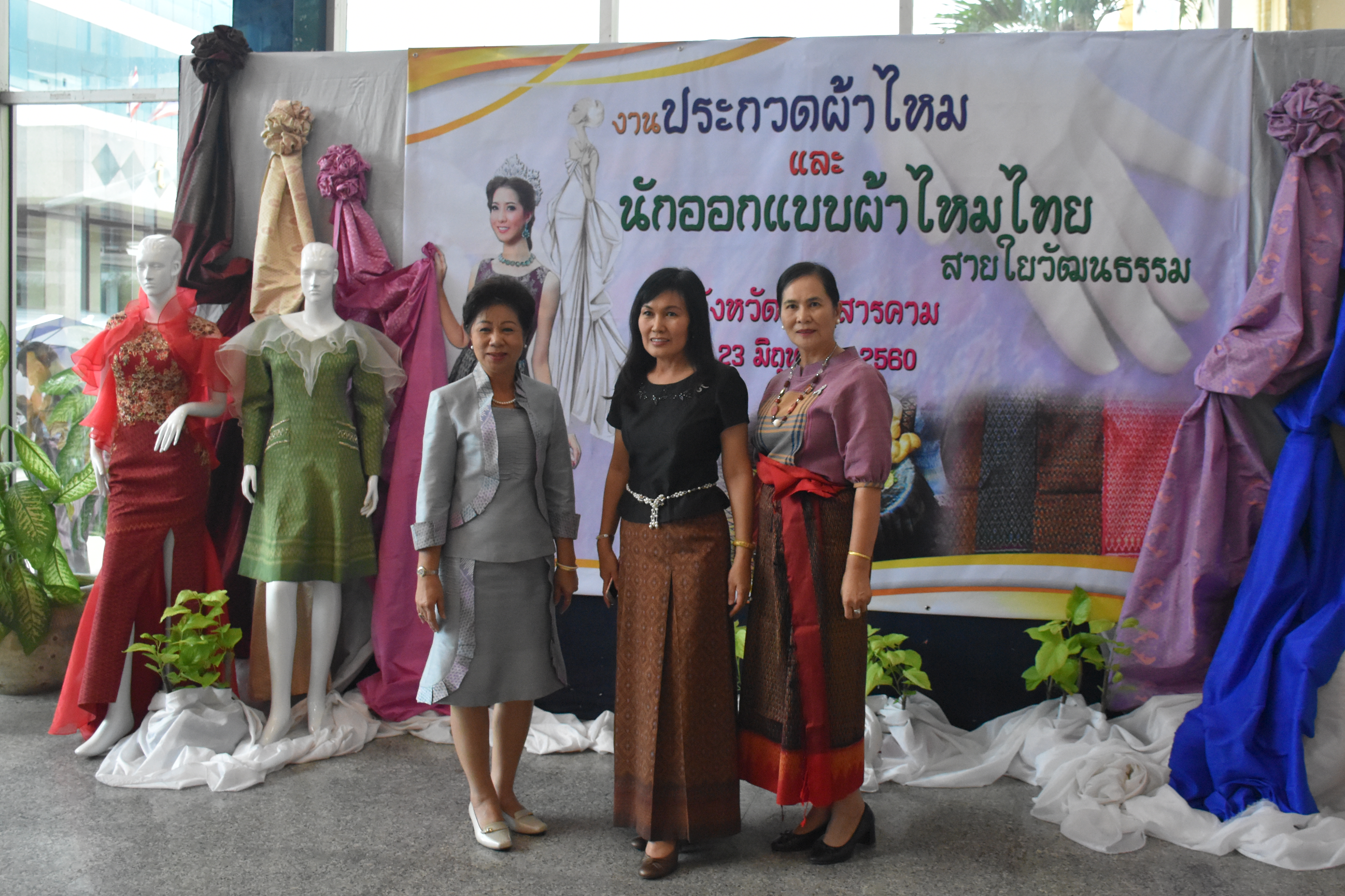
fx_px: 1345
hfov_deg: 52.8
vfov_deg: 36.8
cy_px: 385
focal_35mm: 36
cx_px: 793
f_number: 3.5
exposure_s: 1/60
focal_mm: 20
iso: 2800
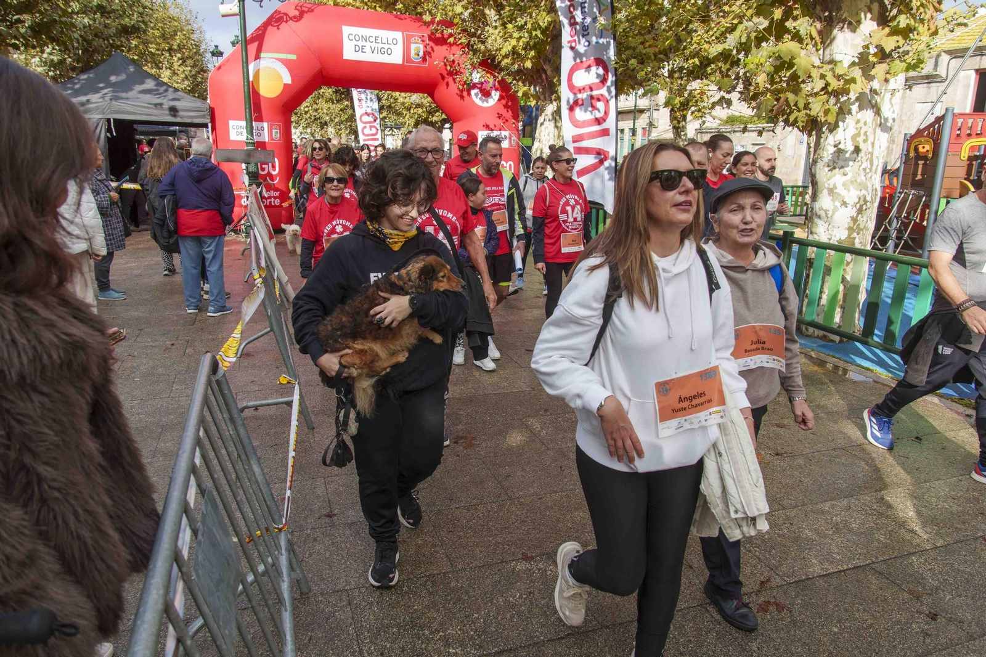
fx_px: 657
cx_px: 493
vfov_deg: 53.1
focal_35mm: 24
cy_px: 328
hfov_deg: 73.8
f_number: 4
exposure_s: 1/640
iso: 125
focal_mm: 16
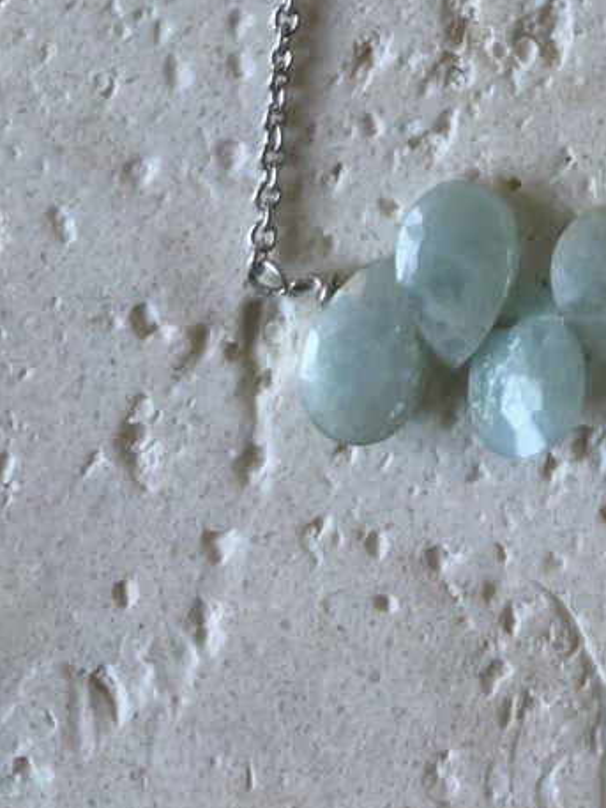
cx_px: 761
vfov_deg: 19.1
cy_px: -537
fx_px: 1960
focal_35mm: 84
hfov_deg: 16.7
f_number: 1.8
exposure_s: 1/121
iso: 80
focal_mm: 4.25
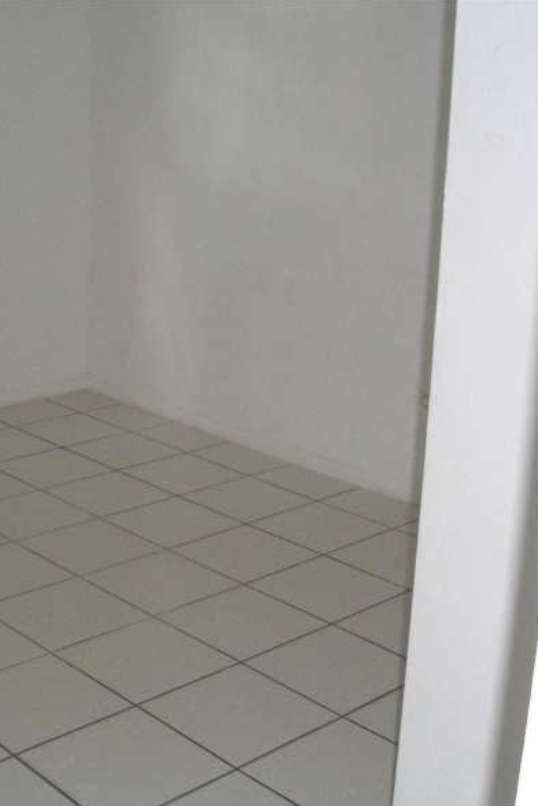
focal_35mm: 51
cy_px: 411
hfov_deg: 26.4
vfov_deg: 38.9
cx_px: 196
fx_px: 1142
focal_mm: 4.8
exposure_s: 1/40
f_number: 4
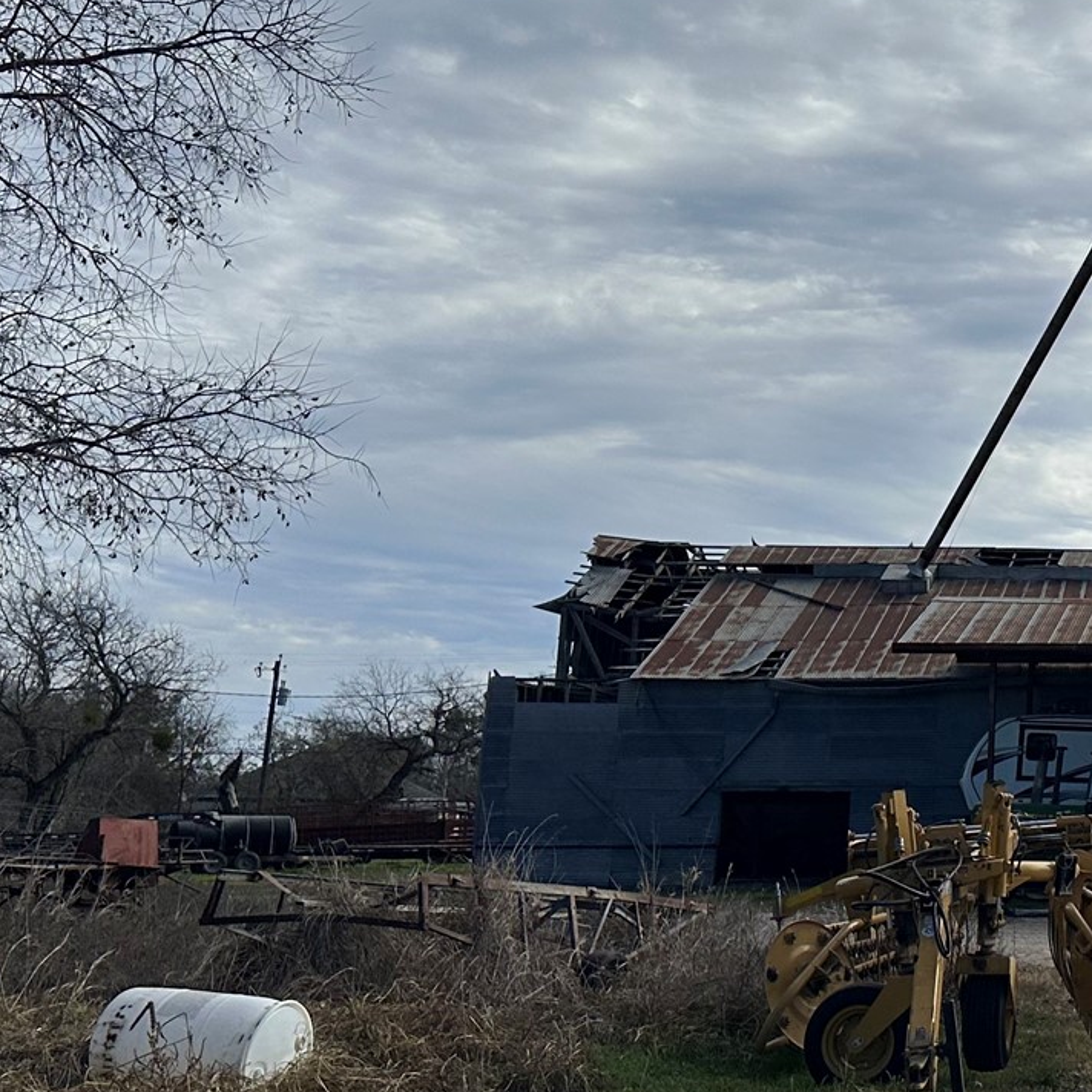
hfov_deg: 25.0
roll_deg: -0.6
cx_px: 1362
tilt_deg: +10.4
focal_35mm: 61
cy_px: 469
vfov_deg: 28.1
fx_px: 2177
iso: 80
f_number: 1.78
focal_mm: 6.86
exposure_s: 1/13699
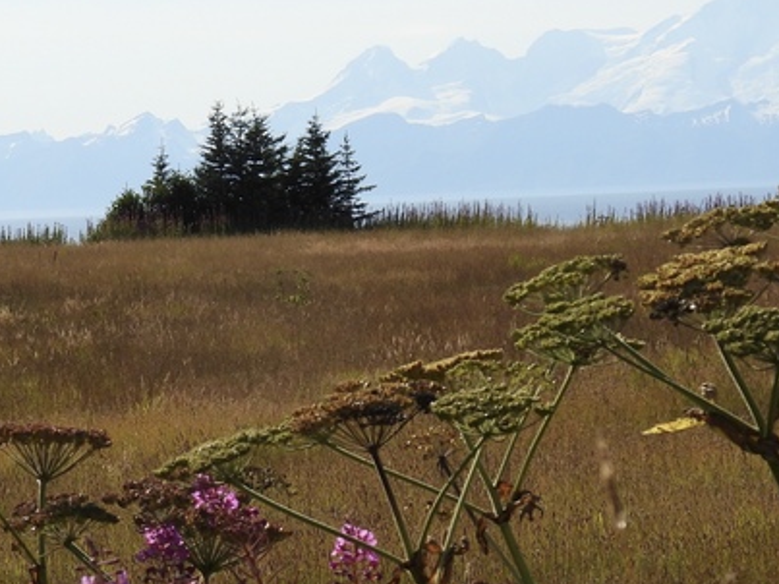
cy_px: 333
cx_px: 530
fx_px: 3285
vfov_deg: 10.2
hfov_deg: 13.5
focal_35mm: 146
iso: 100
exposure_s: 1/1250
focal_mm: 18.7
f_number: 4
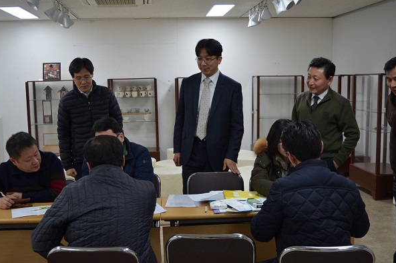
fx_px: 505
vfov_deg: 29.1
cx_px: 194
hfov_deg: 42.8
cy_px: 151
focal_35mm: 46
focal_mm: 26
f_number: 4.5
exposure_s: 1/80
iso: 400
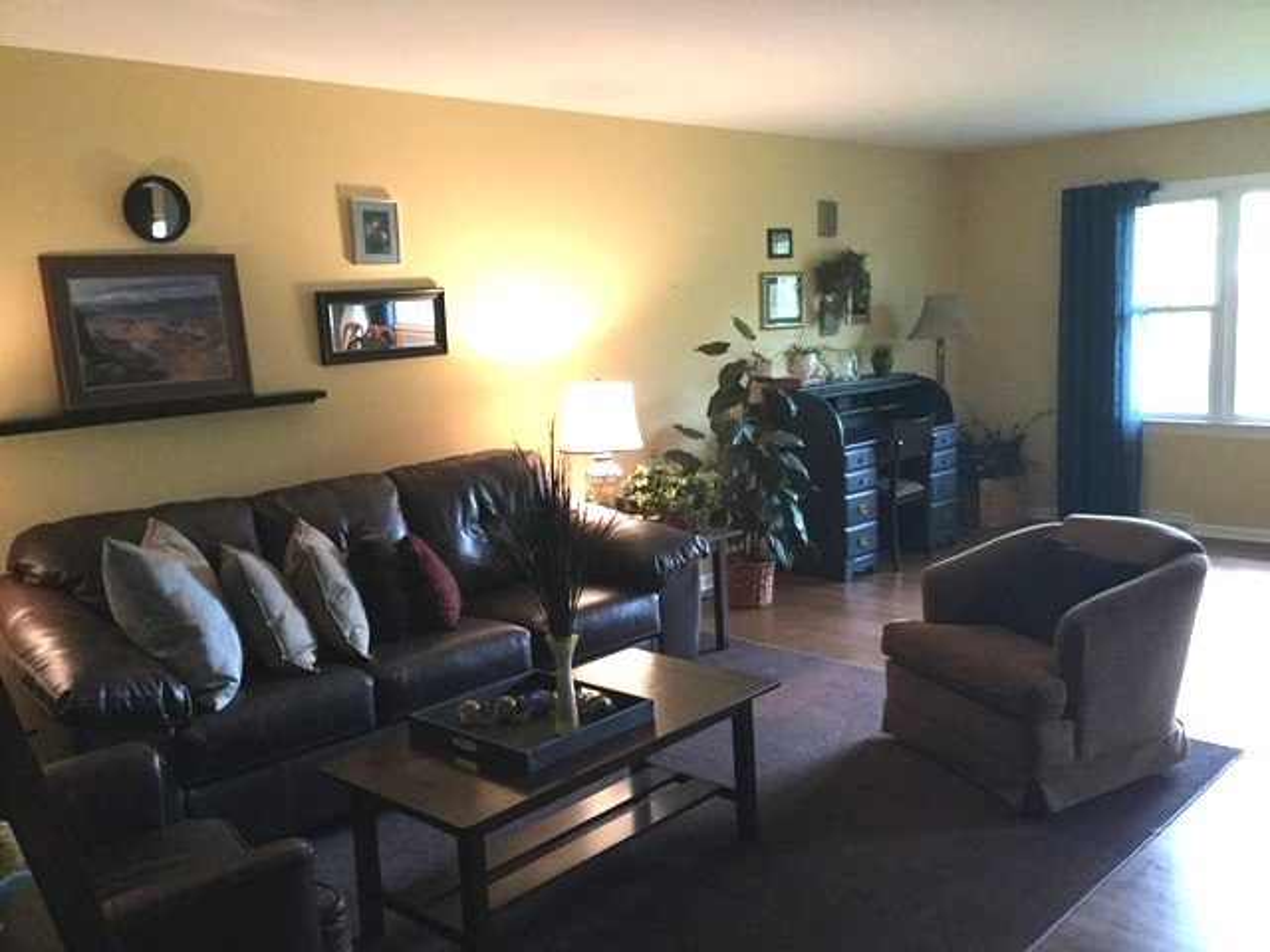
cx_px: 635
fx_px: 1137
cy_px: 476
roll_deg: +2.6
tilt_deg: -7.8
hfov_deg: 58.4
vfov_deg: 45.4
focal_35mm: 31
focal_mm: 3.3
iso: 200
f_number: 2.4
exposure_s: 1/15
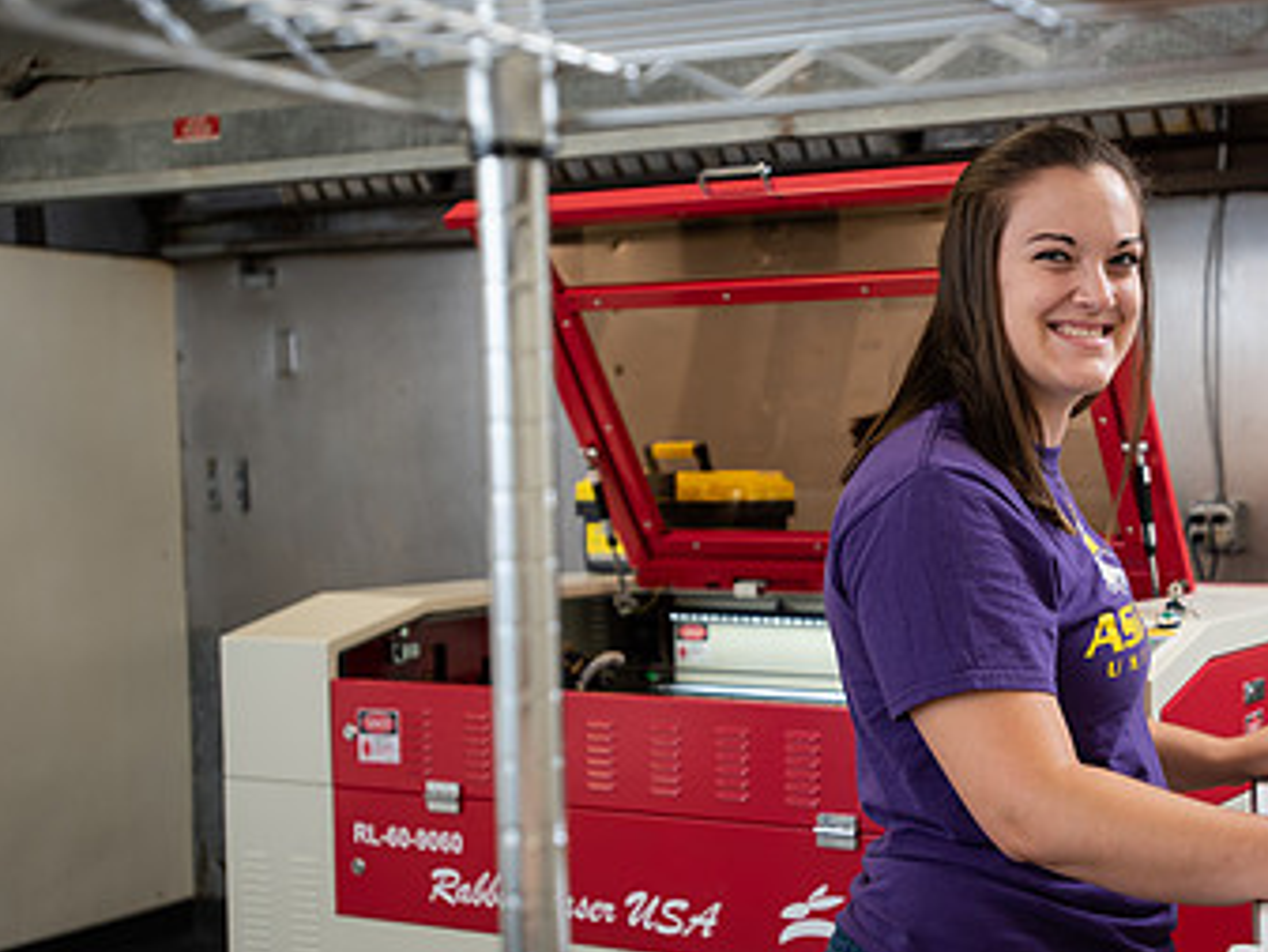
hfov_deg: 35.4
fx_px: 1942
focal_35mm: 53
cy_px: 596
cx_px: 952
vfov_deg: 27.4
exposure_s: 1/200
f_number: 3.5
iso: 400
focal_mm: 32
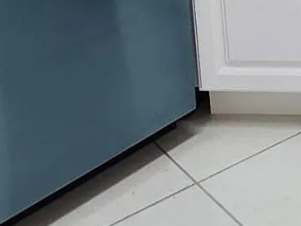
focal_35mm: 102
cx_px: 333
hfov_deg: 18.5
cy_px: -308
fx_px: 887
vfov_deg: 11.9
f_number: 2.2
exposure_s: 1/60
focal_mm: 2.2
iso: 100
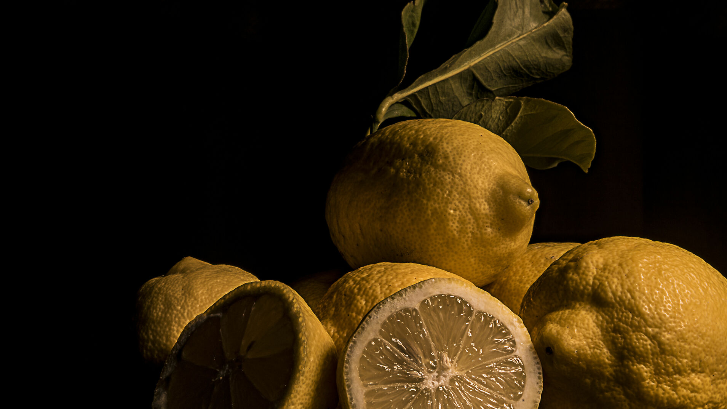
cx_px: 433
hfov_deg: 19.1
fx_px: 2159
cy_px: 203
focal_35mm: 112
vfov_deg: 10.8
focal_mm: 85
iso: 100
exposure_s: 10
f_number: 32
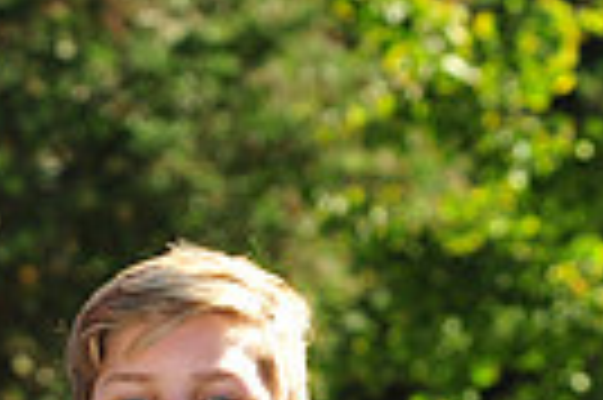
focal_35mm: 453
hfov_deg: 4.5
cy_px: 719
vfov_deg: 3.0
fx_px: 7578
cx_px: -238
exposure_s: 1/500
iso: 400
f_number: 6.3
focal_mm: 105
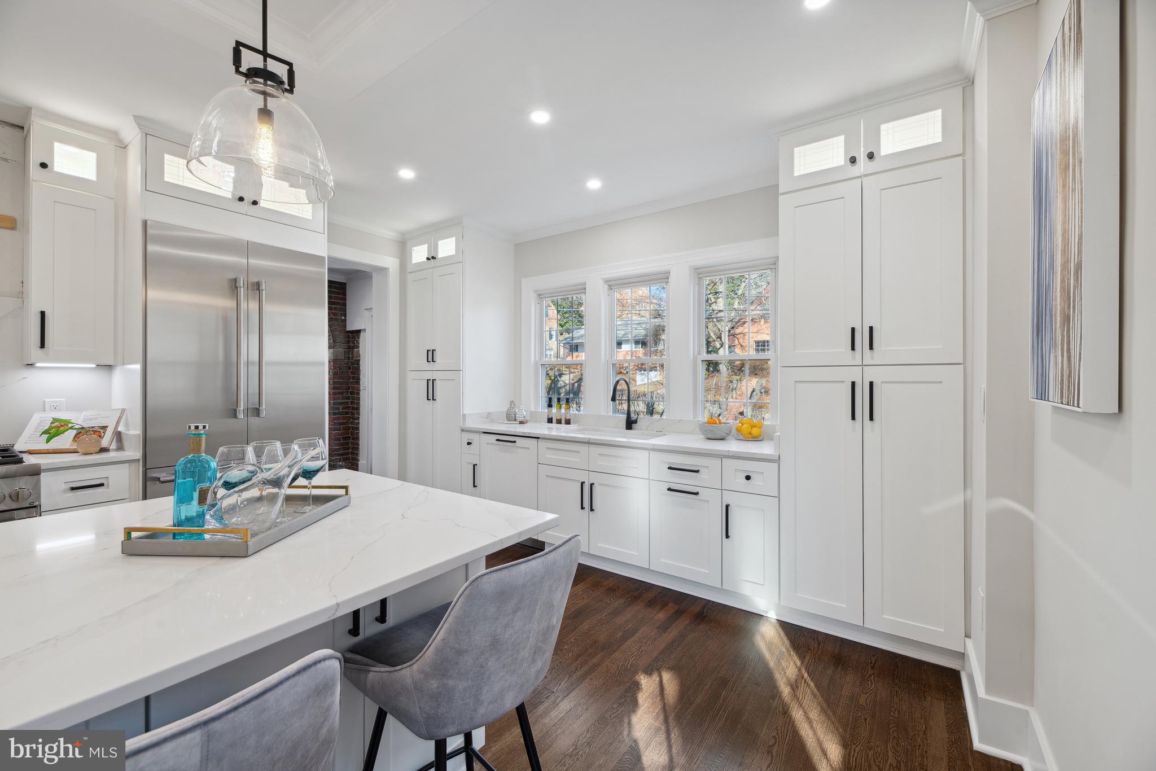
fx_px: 450
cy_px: 386
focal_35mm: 14
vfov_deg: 81.2
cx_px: 578
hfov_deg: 104.2
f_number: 9
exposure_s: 1/20
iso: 200
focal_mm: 14
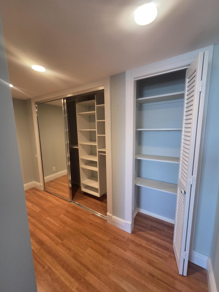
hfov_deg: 89.9
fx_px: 110
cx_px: 110
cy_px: 146
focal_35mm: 13
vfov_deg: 106.2
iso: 250
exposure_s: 1/60
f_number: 2.2
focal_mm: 2.2
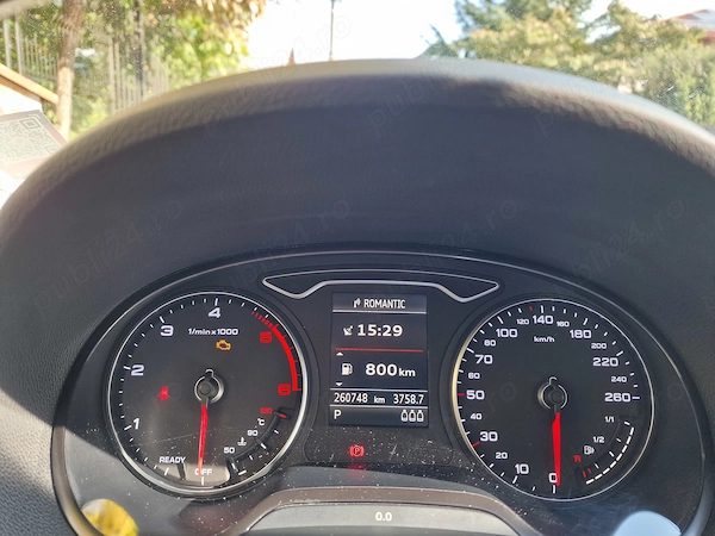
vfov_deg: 58.9
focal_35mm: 23
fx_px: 475
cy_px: 268
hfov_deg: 73.9
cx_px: 358
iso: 160
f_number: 1.8
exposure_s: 1/100
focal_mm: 6.4
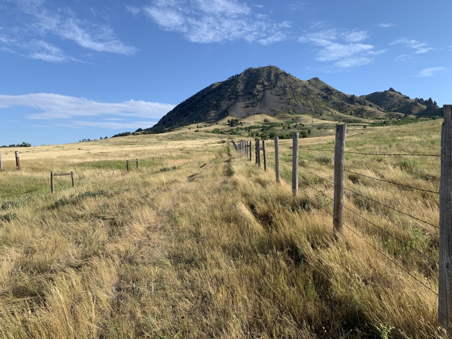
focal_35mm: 26
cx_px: 226
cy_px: 170
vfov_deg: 53.1
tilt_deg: +0.7
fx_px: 339
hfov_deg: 67.3
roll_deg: +1.9
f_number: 1.8
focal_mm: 4.25
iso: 25
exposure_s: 1/1812
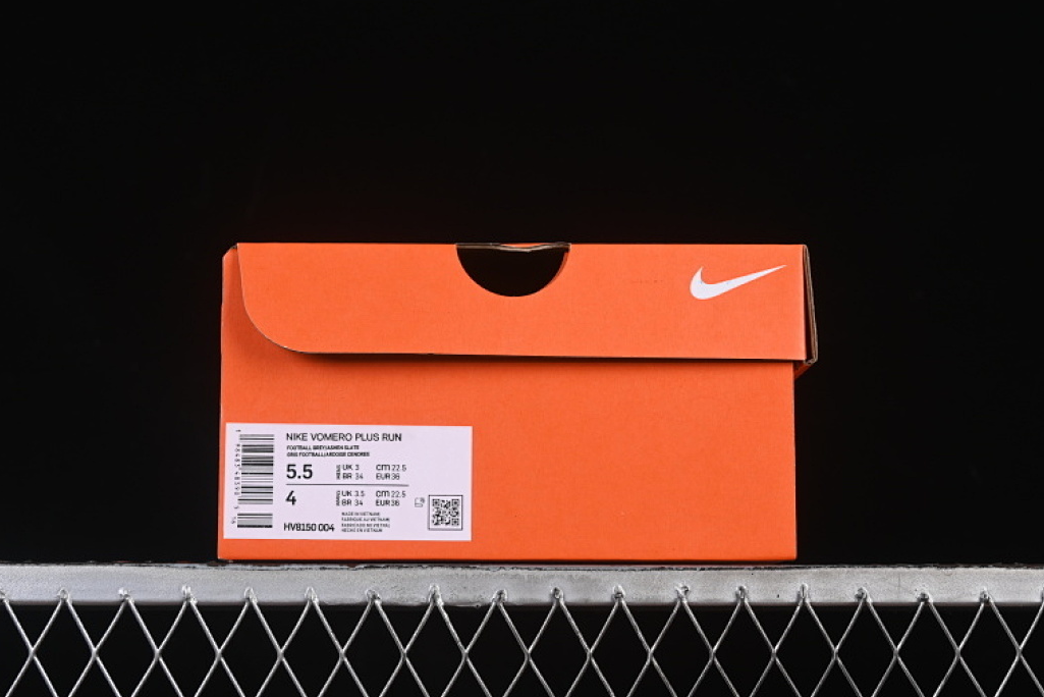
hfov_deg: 25.7
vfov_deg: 17.3
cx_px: 512
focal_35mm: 79
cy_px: 337
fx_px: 2292
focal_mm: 50
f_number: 8
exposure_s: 1/80
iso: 160
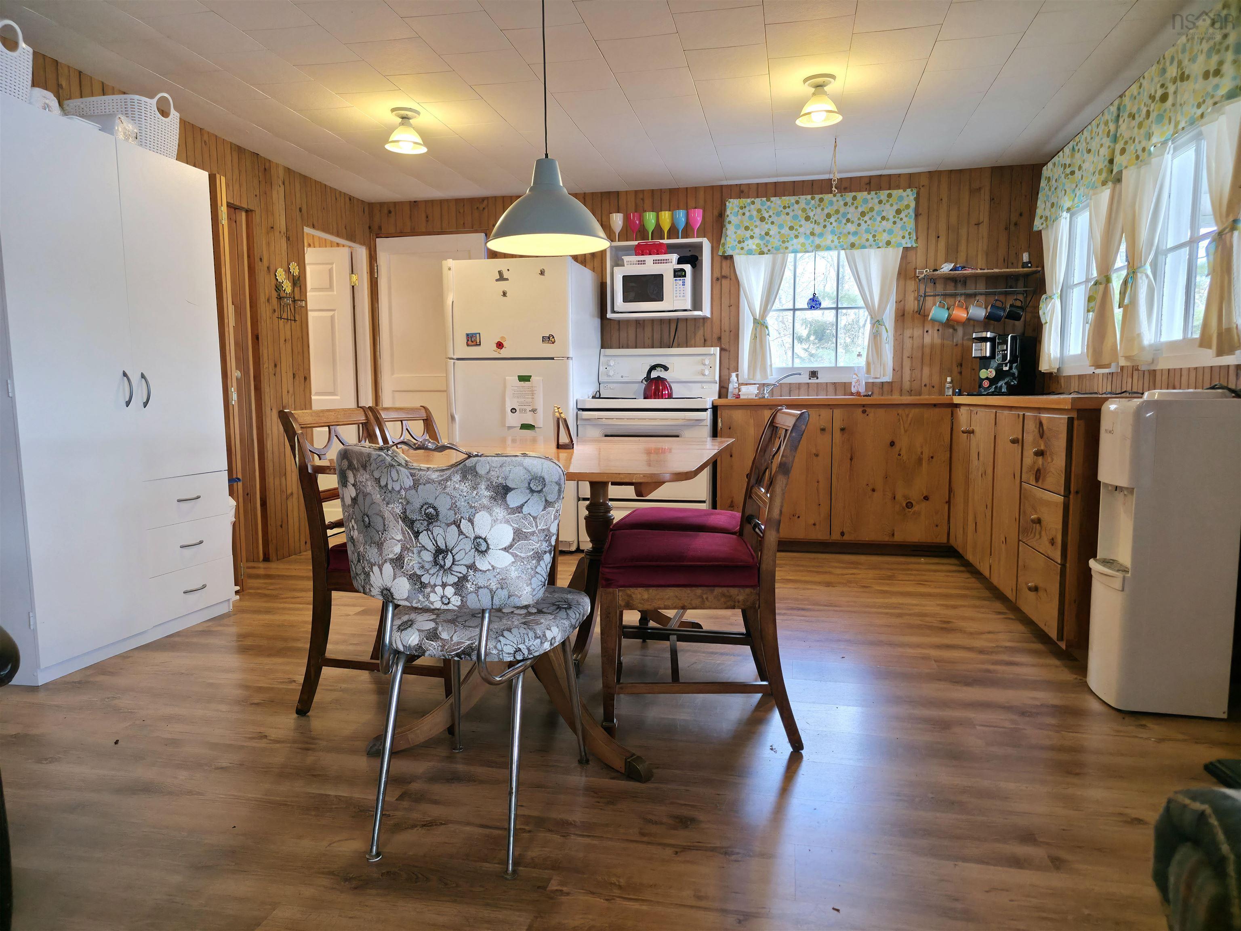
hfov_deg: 73.9
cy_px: 466
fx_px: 825
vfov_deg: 58.9
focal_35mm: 23
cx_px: 620
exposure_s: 1/120
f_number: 1.7
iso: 250
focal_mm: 6.3
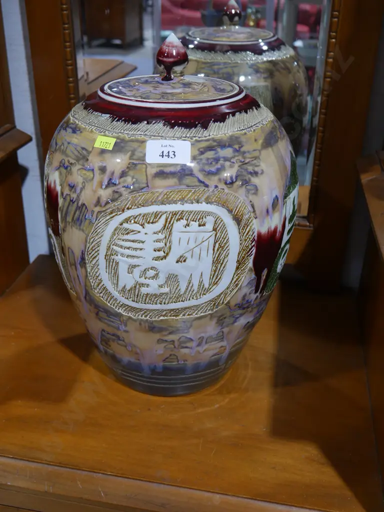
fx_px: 592
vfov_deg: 46.8
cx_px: 192
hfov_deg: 36.0
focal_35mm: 40
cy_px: 256
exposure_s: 1/60
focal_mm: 20
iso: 500
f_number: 4.4
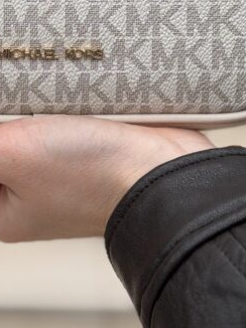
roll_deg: -1.0
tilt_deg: -4.7
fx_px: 1433
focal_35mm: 151
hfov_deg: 9.8
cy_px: 0
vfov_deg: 12.9
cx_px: 53
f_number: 1.78
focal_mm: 6.76
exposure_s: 1/1000
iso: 64
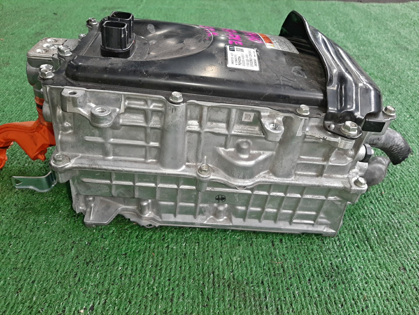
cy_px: 158
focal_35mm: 26
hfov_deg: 67.3
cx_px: 210
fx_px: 315
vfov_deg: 53.1
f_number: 1.7
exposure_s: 1/50
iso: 96
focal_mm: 3.93
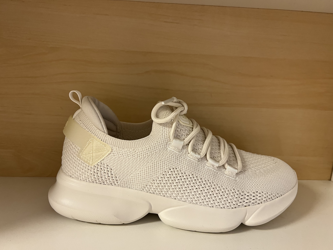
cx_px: 166
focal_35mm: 26
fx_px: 250
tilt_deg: -11.9
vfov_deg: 53.1
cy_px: 125
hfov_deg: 67.3
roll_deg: -2.2
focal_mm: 5.7
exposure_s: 1/50
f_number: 1.5
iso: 160
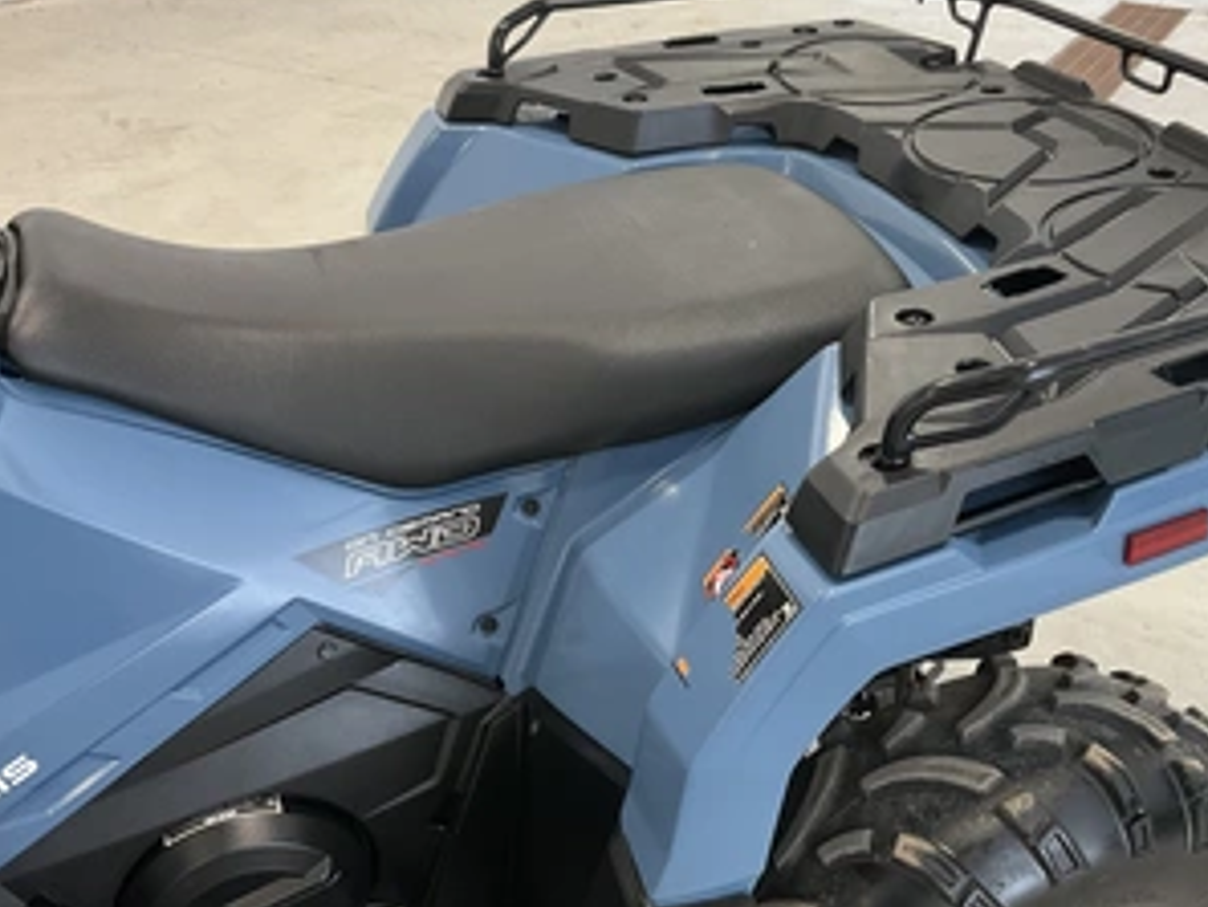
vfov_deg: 36.8
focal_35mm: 39
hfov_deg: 47.4
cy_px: 419
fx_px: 1362
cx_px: 761
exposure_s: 1/74
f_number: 1.8
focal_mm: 3
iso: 64
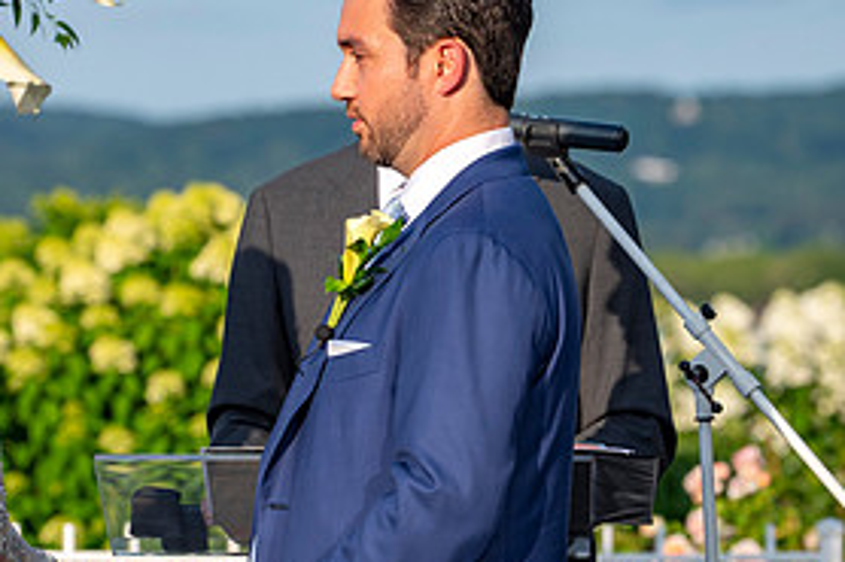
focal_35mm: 286
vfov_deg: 4.8
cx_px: 301
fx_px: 6709
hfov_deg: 7.2
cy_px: 224
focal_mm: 130
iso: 160
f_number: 4.5
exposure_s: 1/1250
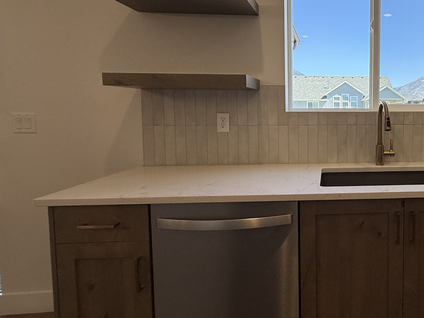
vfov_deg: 56.3
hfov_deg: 63.8
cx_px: 353
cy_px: 125
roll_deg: +0.1
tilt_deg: -2.7
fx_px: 294
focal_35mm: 24
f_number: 2.2
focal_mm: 2.22
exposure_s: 1/349
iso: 64
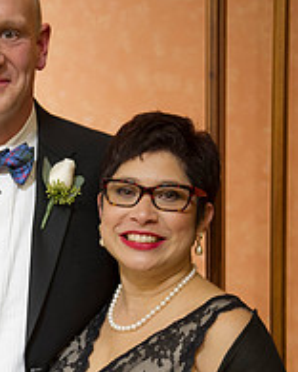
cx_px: 45
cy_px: 269
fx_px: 1047
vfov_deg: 20.0
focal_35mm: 95
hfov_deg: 16.0
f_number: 2.8
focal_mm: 44
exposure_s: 1/80
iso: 1600
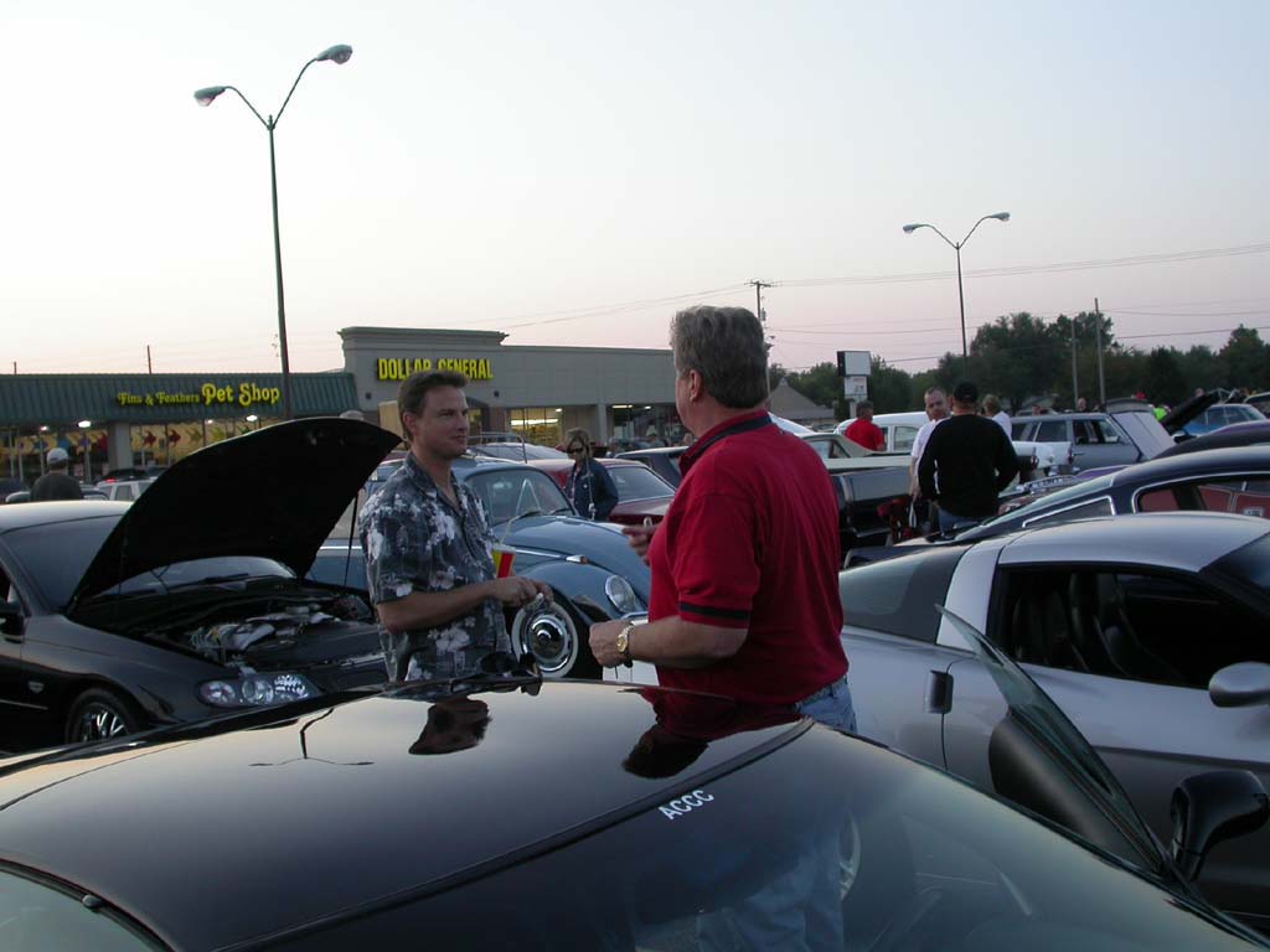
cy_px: 476
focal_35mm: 38
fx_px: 1394
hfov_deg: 49.0
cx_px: 635
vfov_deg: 37.7
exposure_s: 1/83
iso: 100
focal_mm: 7.85
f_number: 3.7
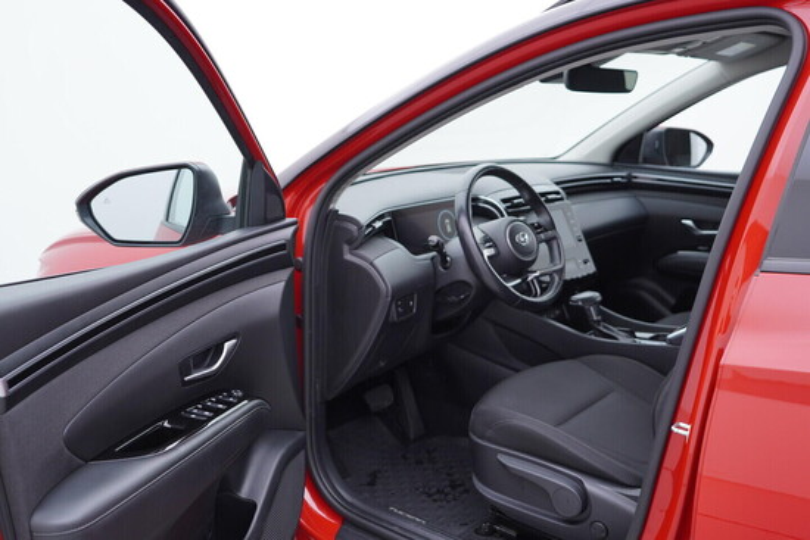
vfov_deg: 36.9
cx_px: 405
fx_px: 810
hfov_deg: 53.1
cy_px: 270
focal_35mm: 36
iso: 125
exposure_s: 1/50
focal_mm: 24
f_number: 3.2
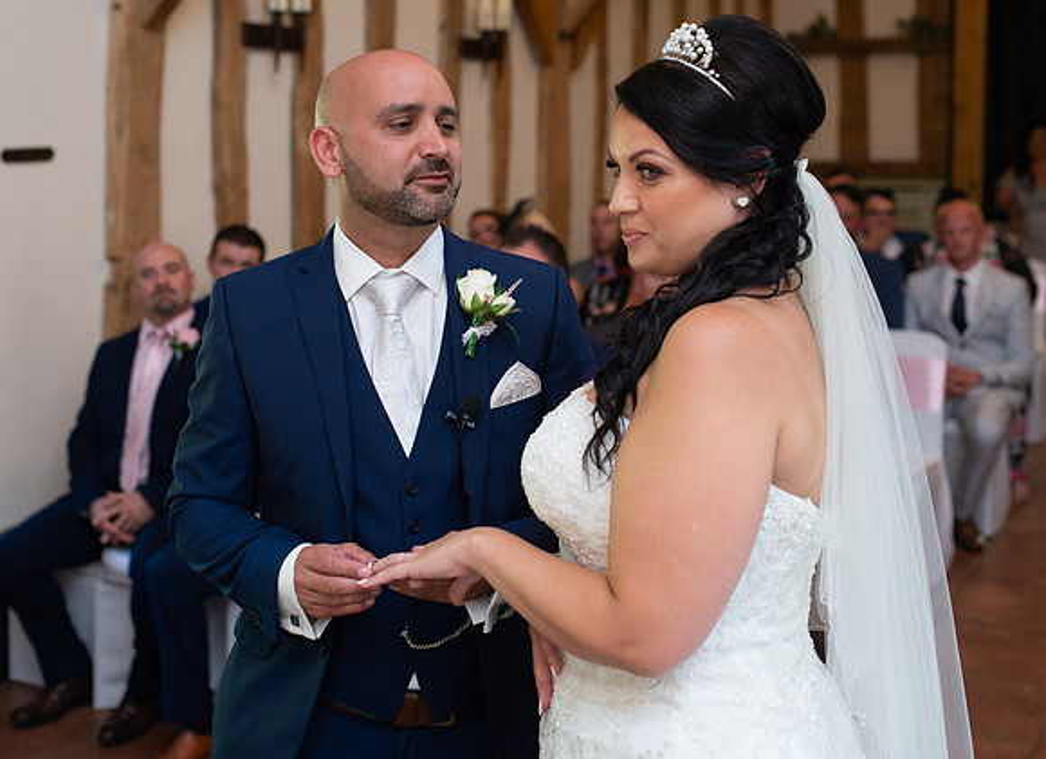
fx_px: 1545
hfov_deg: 37.4
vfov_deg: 27.5
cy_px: 302
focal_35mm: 52
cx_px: 512
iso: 400
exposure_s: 1/100
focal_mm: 35
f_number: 2.8
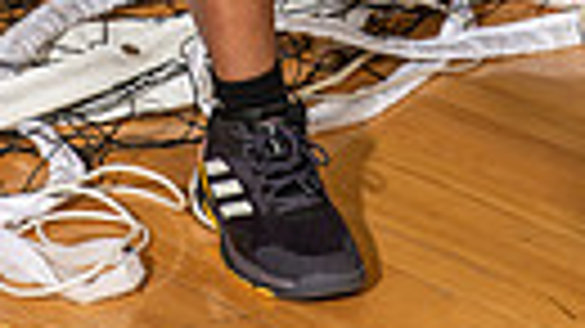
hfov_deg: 10.8
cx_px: 378
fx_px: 3101
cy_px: -643
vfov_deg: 5.7
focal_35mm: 200
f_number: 7.1
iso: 320
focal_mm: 55
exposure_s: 1/250
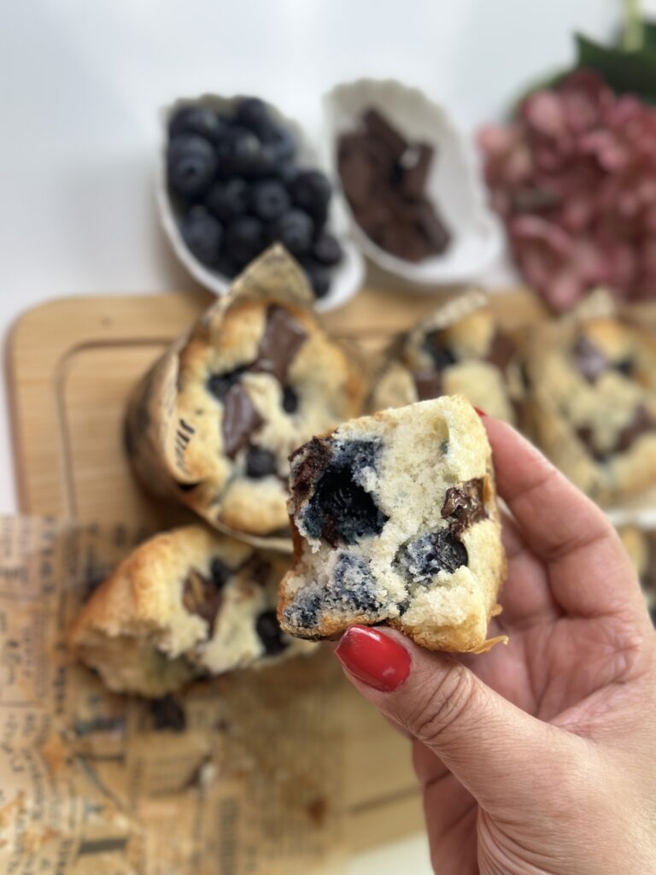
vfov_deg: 39.7
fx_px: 1213
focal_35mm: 48
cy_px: 438
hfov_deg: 30.3
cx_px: 328
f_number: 1.78
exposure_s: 1/303
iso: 80
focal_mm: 6.86
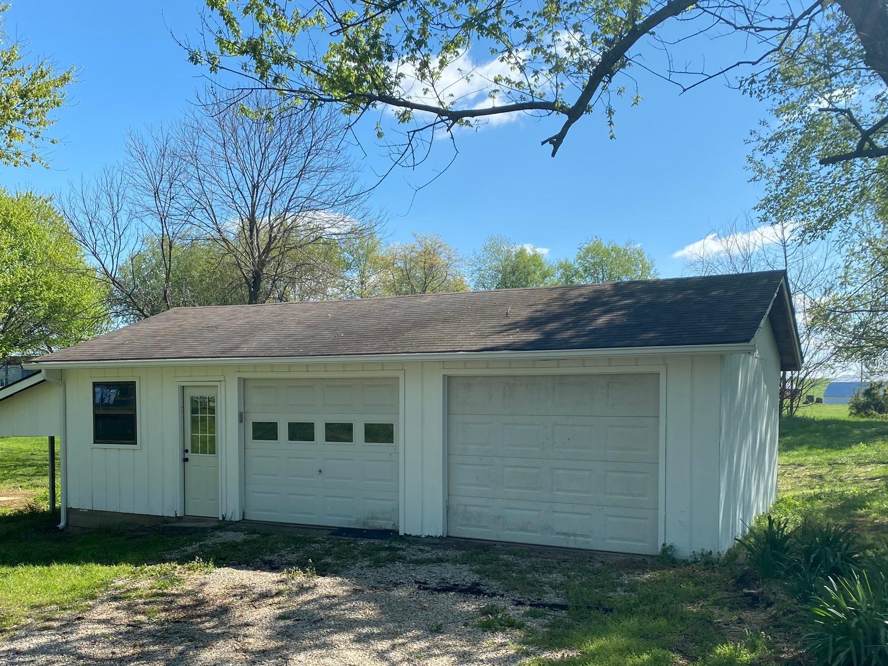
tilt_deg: -2.4
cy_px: 430
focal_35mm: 34
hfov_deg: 53.8
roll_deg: -1.6
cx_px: 378
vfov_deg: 41.4
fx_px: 872
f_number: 1.8
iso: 32
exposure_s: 1/1866
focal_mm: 4.25
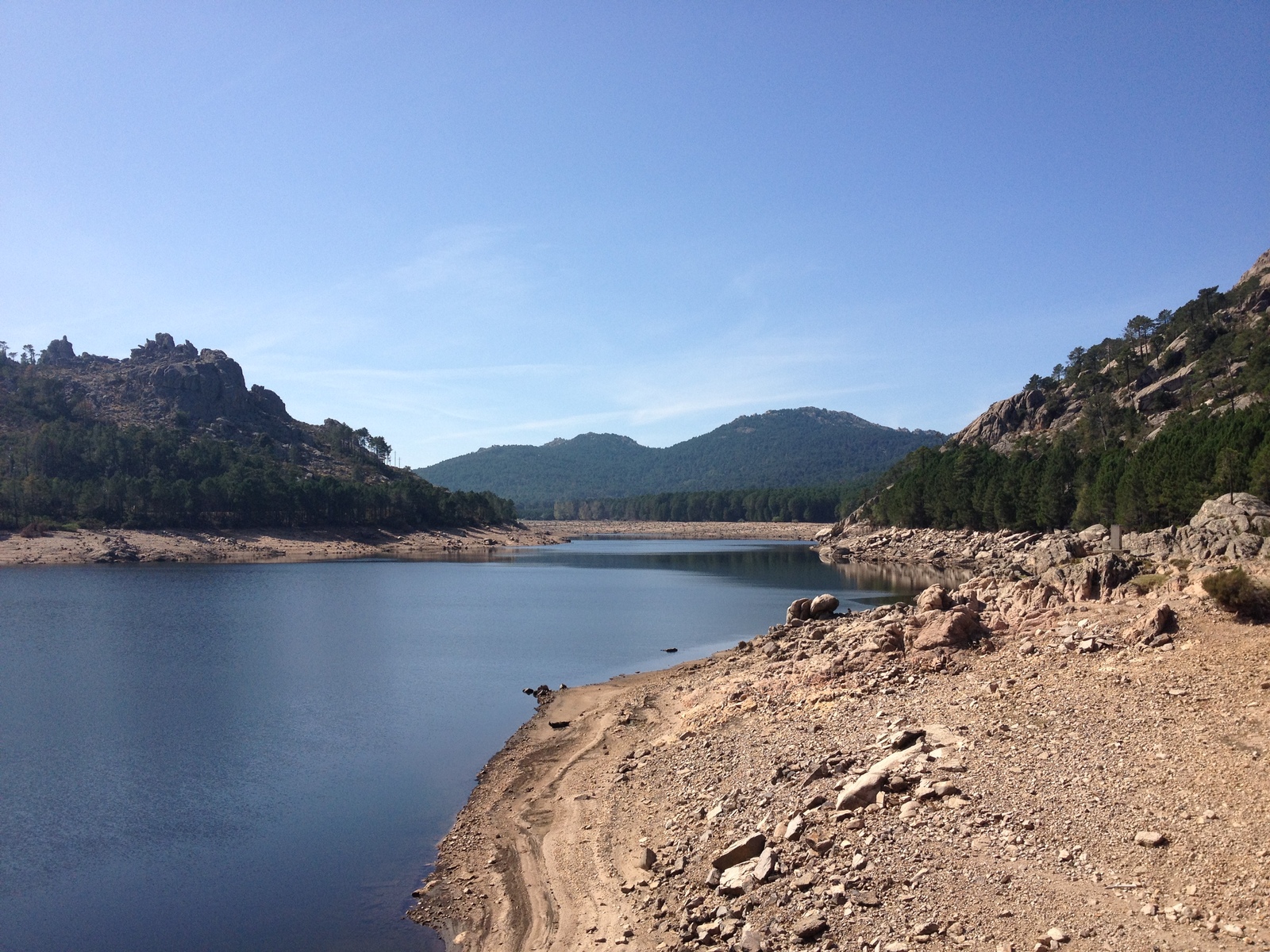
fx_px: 1284
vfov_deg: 40.7
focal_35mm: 35
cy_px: 476
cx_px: 635
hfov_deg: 52.6
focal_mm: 4.28
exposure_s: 1/2045
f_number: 2.4
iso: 64
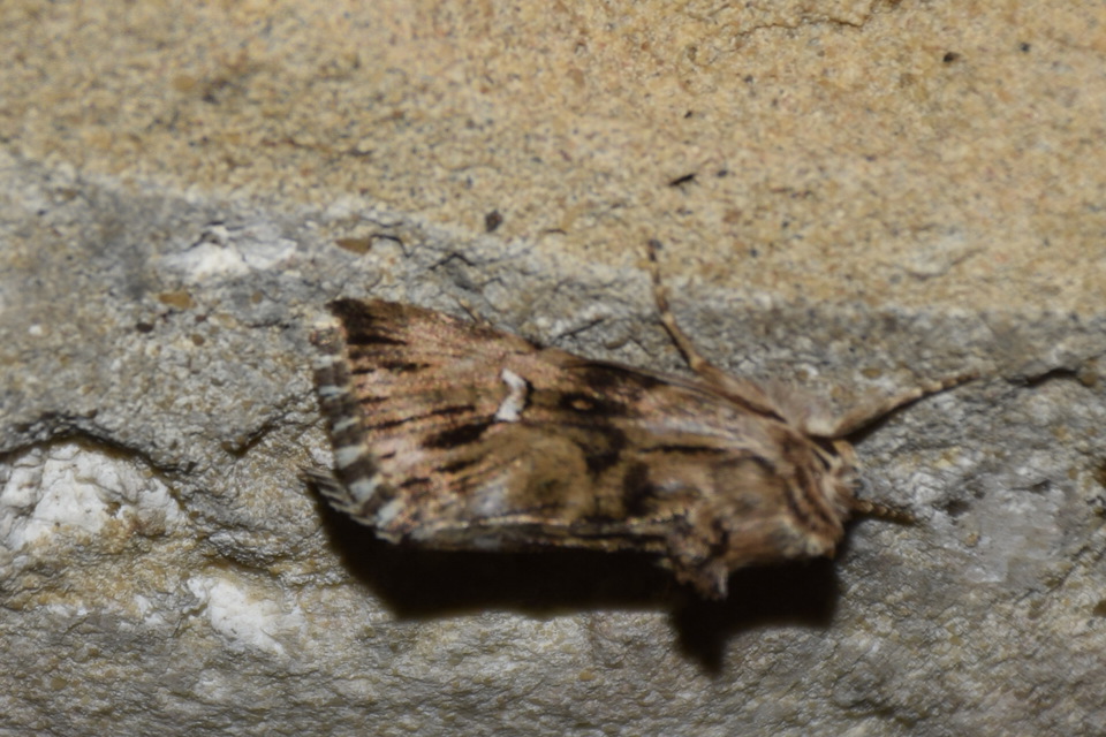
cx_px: 553
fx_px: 6451
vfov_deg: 6.5
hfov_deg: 9.8
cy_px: 368
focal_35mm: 210
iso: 100
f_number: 6.3
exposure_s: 1/60
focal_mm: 140
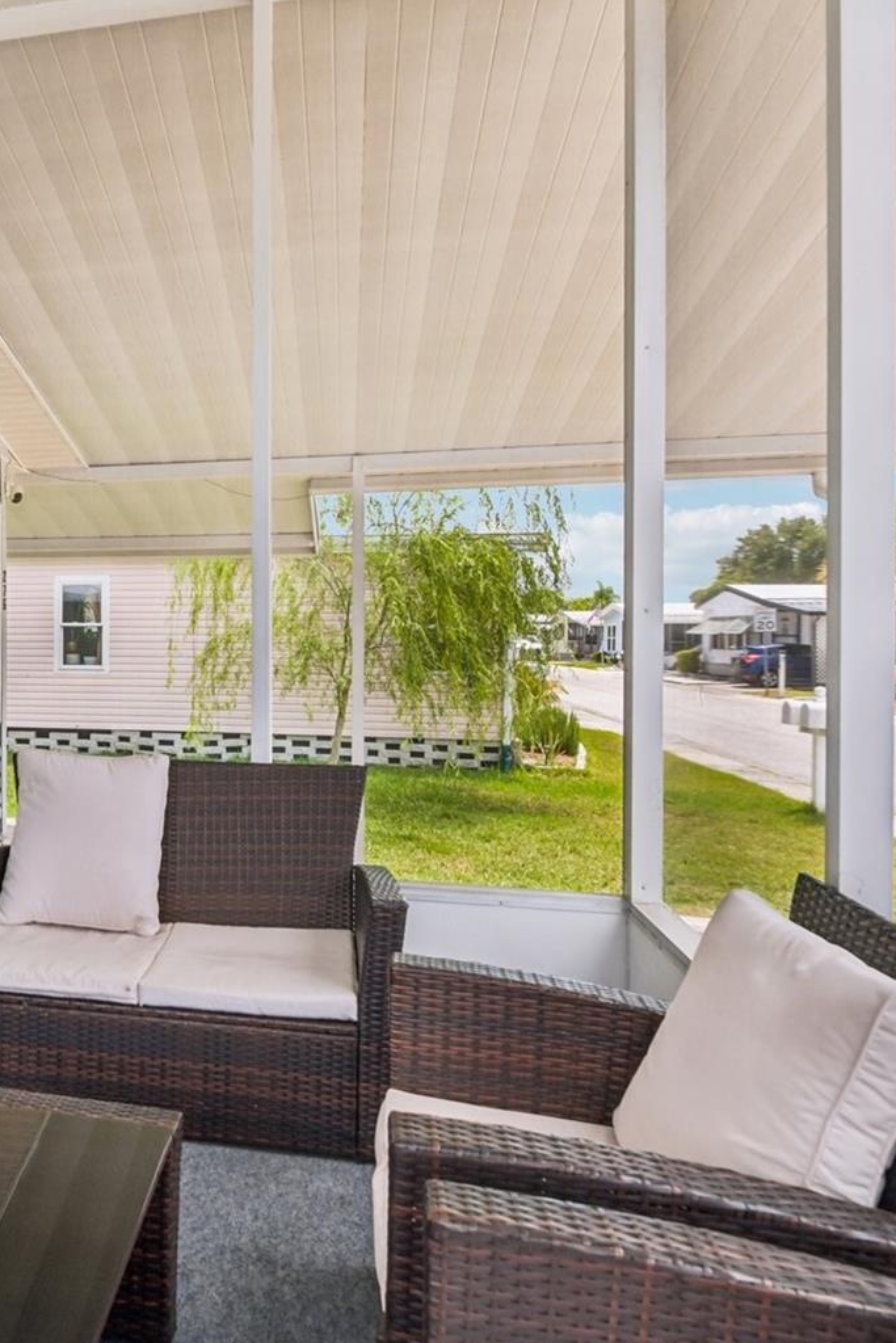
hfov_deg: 47.1
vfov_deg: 71.5
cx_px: 122
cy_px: 656
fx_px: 933
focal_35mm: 25
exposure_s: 1/320
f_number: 8
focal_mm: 16
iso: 400
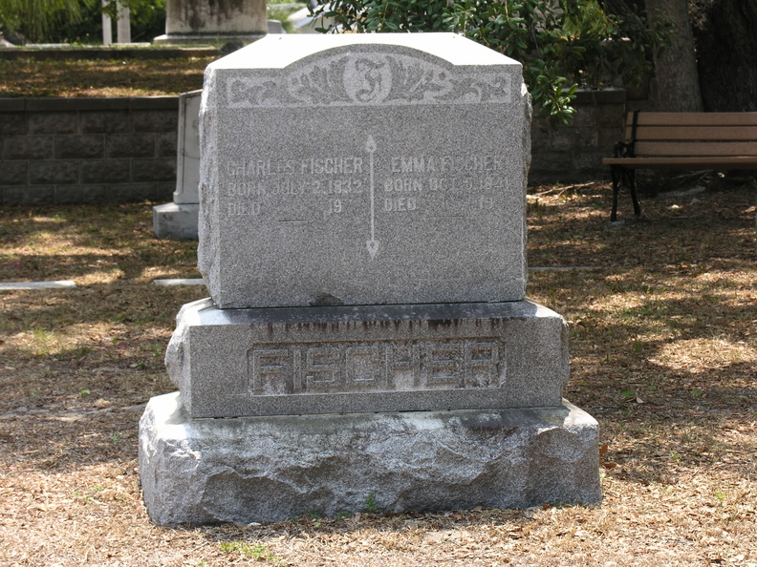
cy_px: 284
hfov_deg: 18.9
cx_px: 378
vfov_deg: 14.2
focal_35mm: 104
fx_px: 2274
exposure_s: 1/103
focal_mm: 26.5
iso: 50
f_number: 6.6
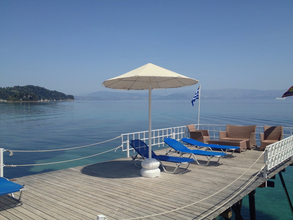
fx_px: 296
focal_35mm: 35
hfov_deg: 52.6
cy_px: 110
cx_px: 146
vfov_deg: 40.7
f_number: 2.4
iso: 50
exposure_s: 1/2123
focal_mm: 4.28
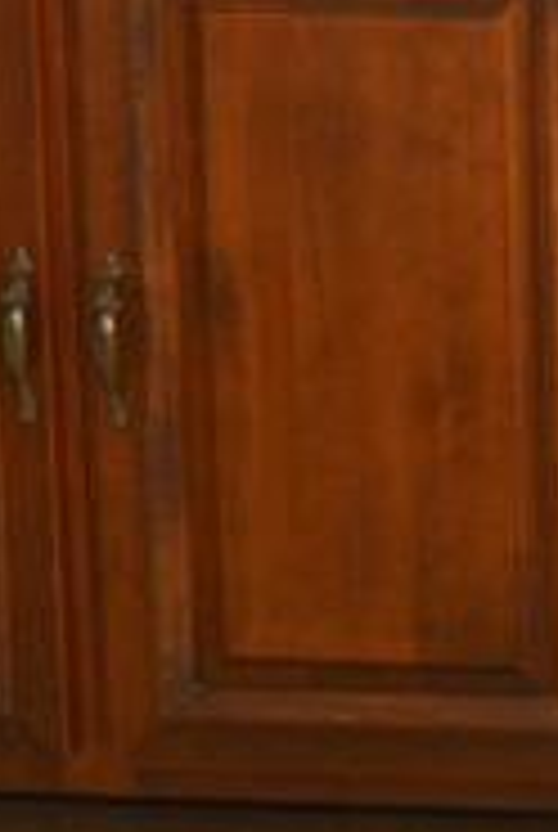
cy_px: -400
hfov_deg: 7.3
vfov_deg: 11.7
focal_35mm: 168
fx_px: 3891
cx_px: 1627
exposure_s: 1/40
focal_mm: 18
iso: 400
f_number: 3.5
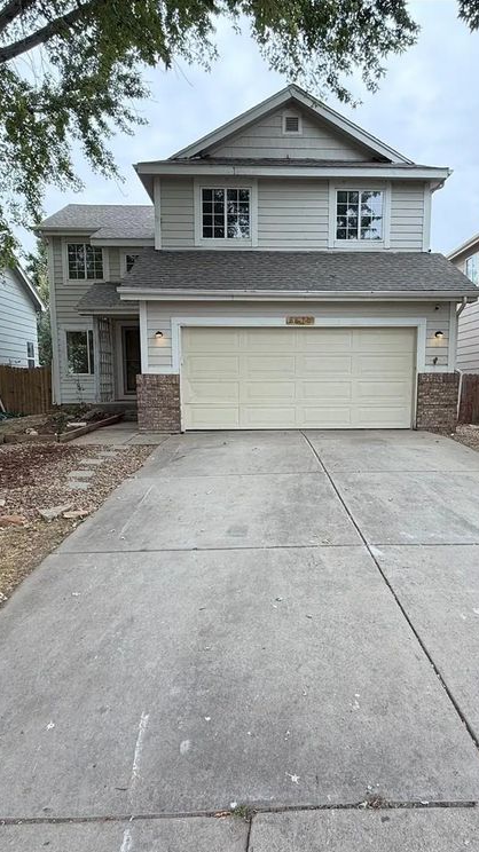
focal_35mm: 21
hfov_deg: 53.4
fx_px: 475
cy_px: 439
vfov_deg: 83.8
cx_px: 270
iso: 40
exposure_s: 1/229
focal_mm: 2.22
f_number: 2.2
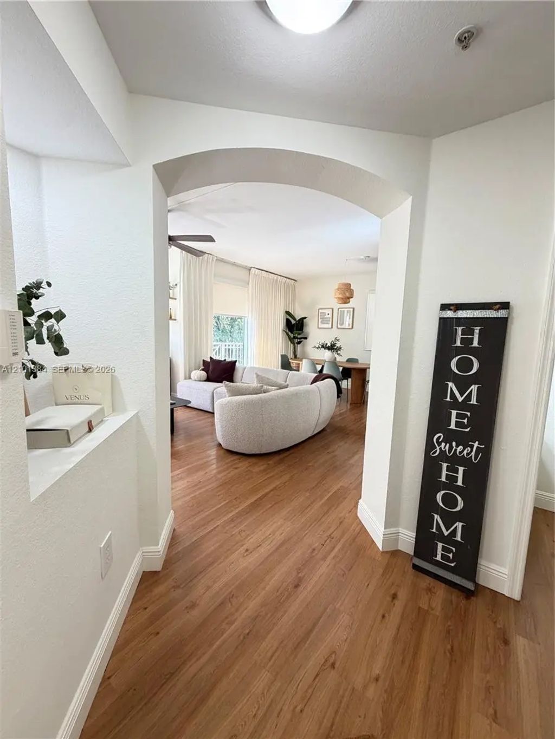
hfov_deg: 85.7
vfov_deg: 102.1
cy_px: 370
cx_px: 278
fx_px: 299
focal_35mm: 14
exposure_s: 1/60
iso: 200
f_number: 2.2
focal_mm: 2.22
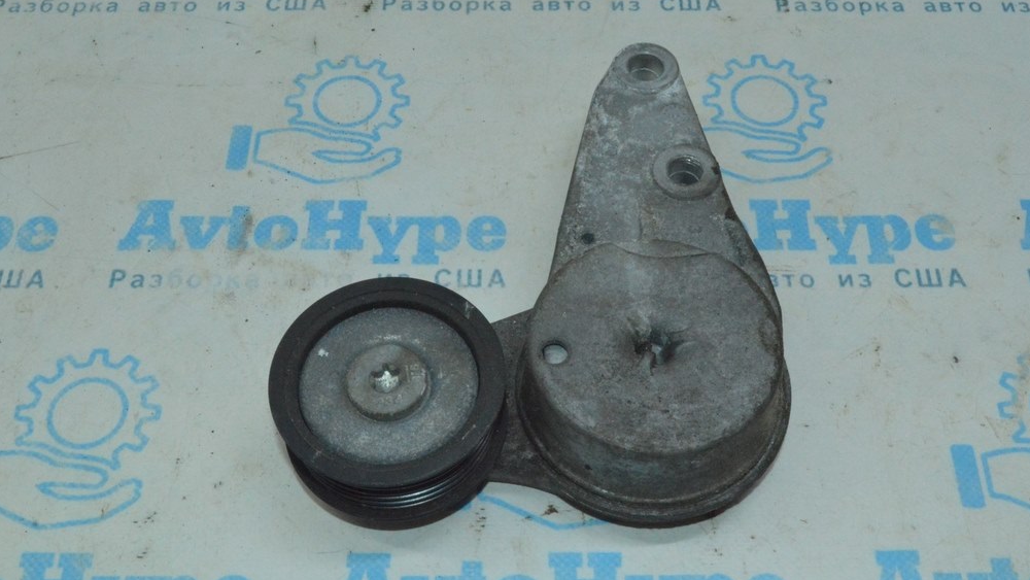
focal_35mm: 45
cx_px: 510
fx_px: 1229
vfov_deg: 26.5
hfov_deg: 45.5
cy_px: 309
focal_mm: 28
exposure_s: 1/60
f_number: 29
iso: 5600
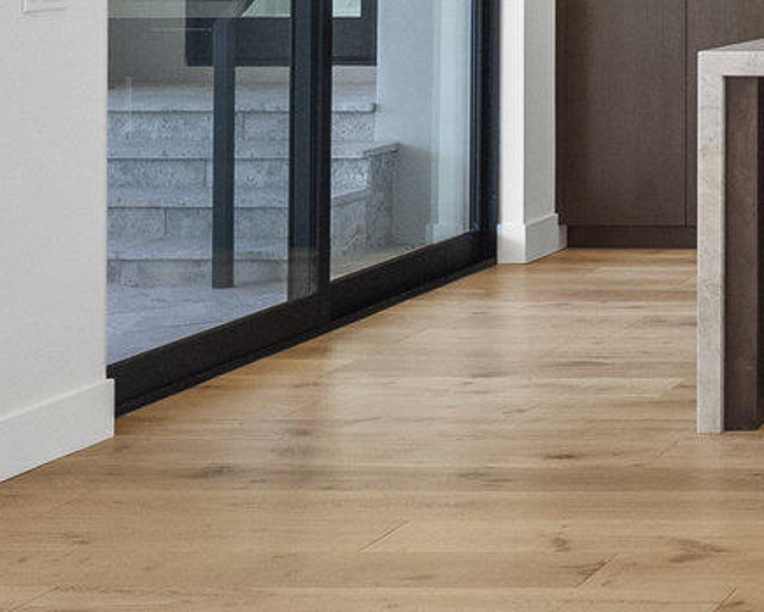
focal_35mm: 99
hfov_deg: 16.3
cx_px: 1367
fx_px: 2239
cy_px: -110
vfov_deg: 15.0
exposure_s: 1/30
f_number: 8
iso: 2000
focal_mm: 23
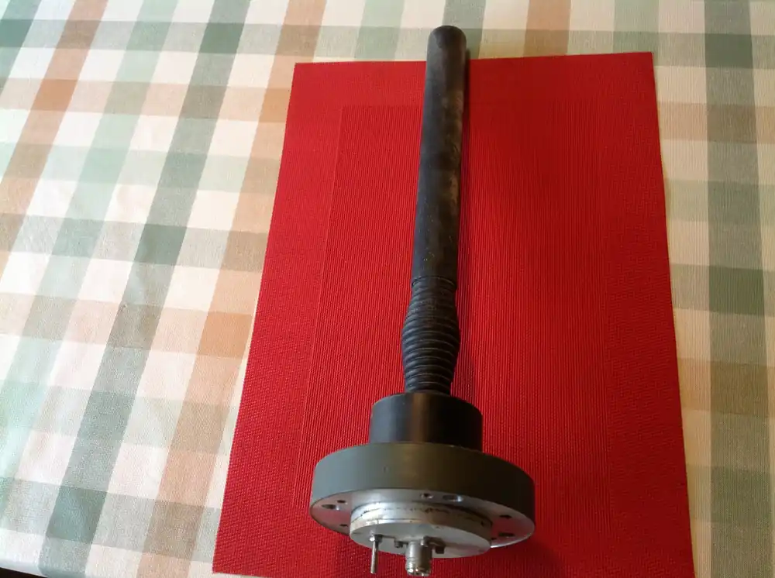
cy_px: 289
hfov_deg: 52.7
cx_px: 388
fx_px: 782
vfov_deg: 40.6
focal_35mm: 35
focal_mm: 4.28
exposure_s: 1/24
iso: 64
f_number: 2.4
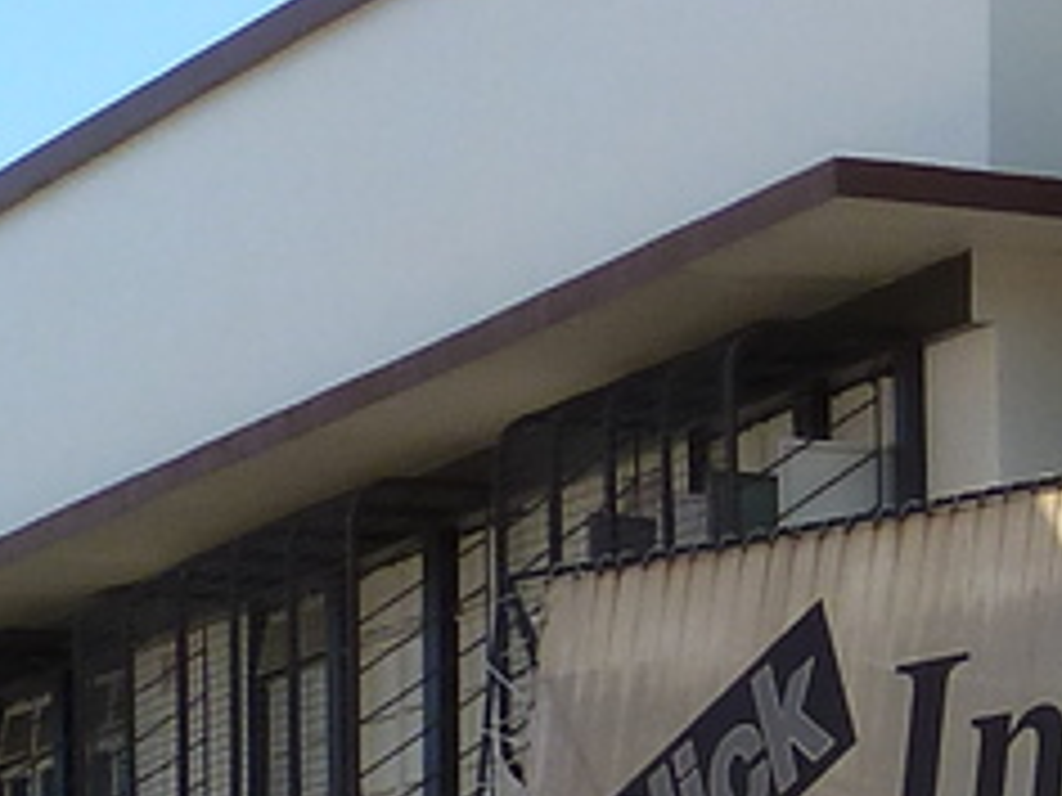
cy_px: 1268
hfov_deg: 7.5
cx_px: 2300
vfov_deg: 5.8
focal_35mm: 251
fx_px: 7701
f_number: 4
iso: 80
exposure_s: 1/400
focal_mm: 6.1
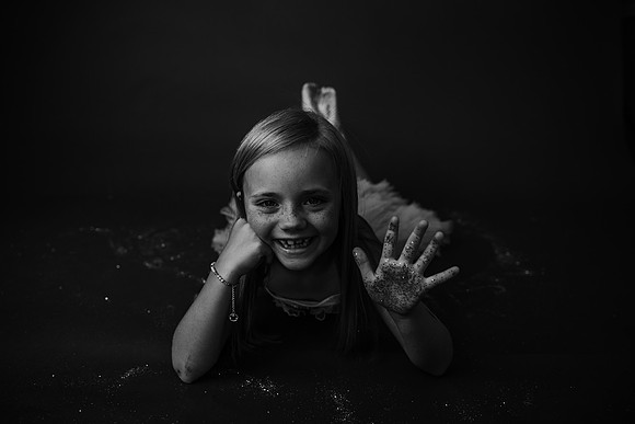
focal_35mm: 24
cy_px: 212
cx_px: 318
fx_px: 423
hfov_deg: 73.7
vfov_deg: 53.2
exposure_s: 1/160
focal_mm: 24
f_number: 2.8
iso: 100
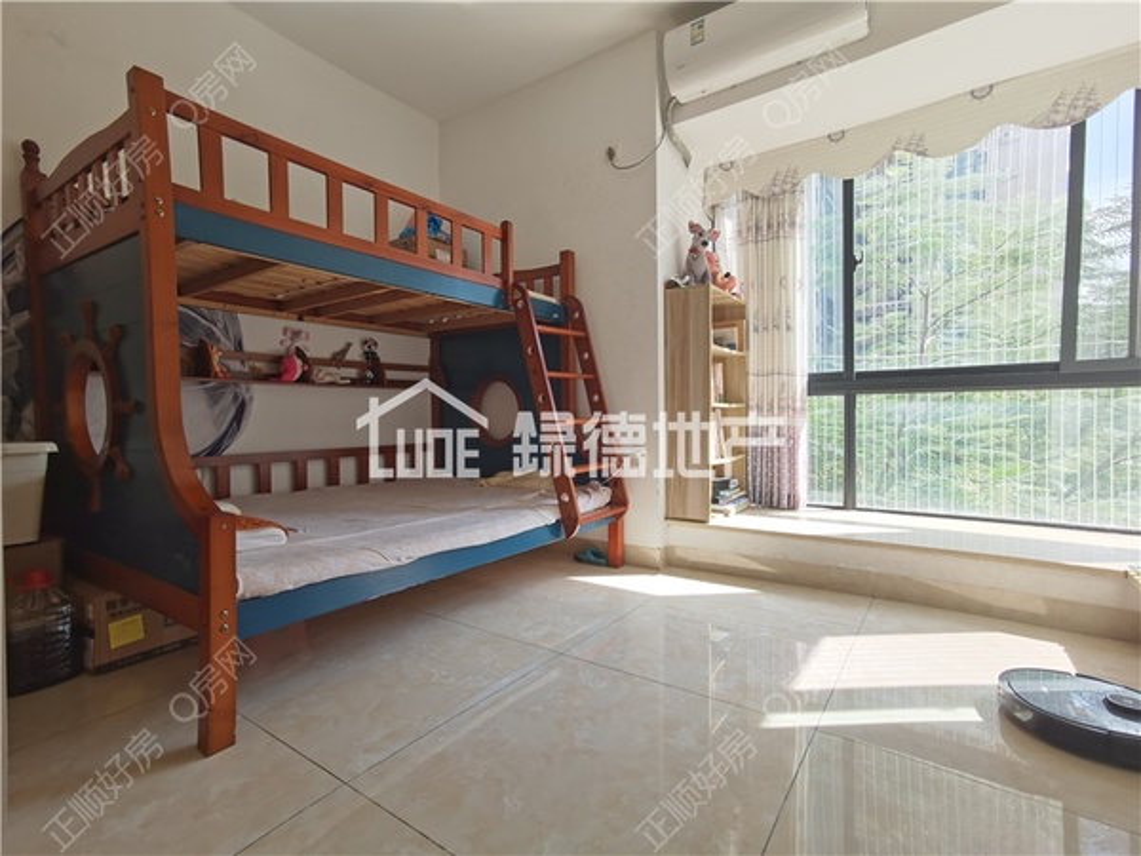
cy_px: 428
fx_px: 560
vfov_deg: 74.7
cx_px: 570
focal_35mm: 17
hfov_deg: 91.0
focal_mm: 2.26
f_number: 2.2
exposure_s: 1/100
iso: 64
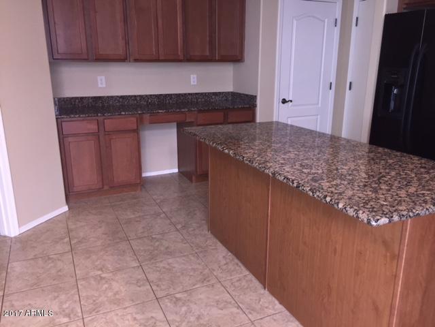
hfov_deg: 61.7
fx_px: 364
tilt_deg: -16.7
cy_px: 164
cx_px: 218
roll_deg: -0.6
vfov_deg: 48.2
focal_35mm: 29
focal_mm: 4.15
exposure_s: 1/24
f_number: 2.2
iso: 80
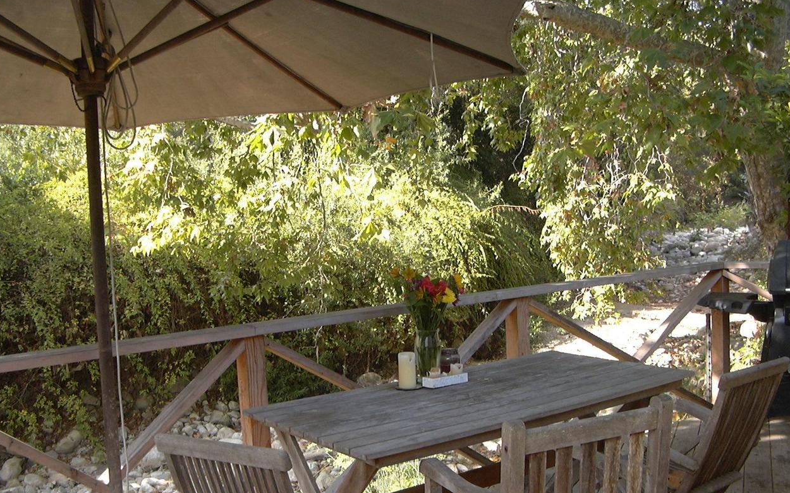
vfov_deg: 33.5
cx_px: 400
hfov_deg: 51.5
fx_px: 818
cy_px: 299
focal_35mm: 38
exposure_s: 1/147
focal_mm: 5.4
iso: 100
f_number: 2.8
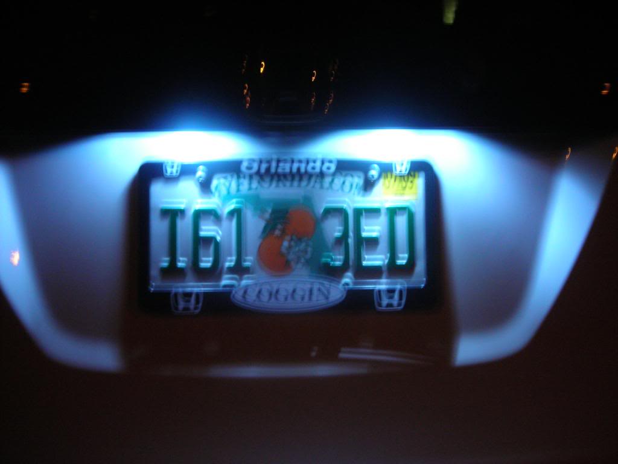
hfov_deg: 49.0
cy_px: 232
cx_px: 309
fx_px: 678
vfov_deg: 37.7
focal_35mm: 38
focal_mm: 6.3
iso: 200
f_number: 3.2
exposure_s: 1/3
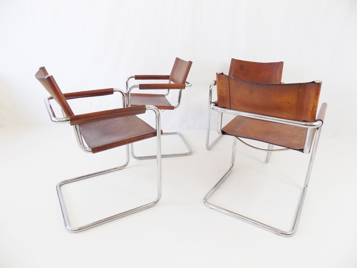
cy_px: 134
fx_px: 237
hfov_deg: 73.9
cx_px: 178
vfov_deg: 58.9
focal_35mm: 23
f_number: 3.1
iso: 80
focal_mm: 4
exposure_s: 1/40
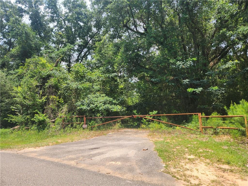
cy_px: 93
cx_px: 124
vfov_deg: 58.9
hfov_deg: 73.9
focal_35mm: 23
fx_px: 165
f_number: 1.8
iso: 20
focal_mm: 5.4
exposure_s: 1/801
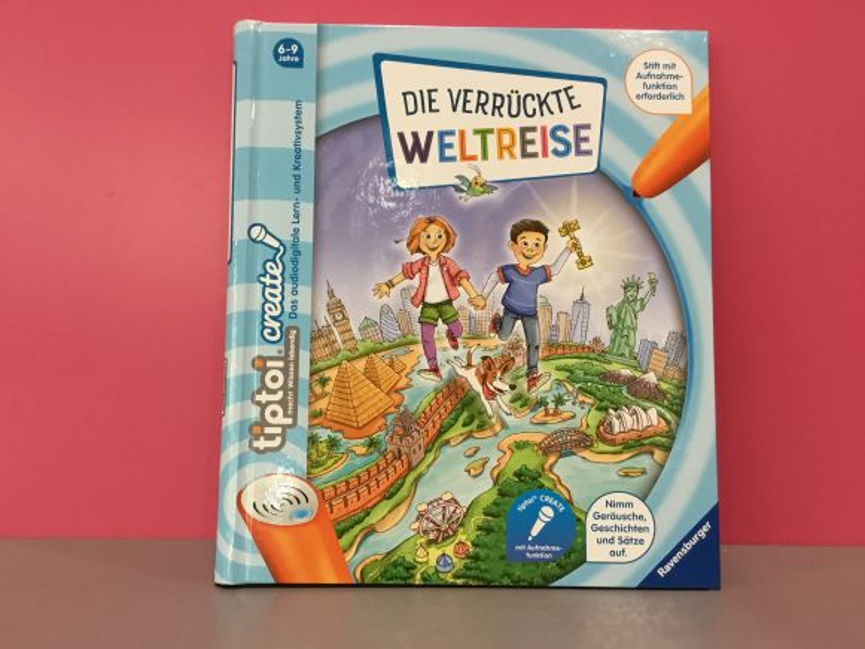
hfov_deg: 56.8
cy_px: 332
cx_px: 423
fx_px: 800
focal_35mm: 32
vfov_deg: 44.2
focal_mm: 3.3
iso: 125
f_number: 2.4
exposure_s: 1/33
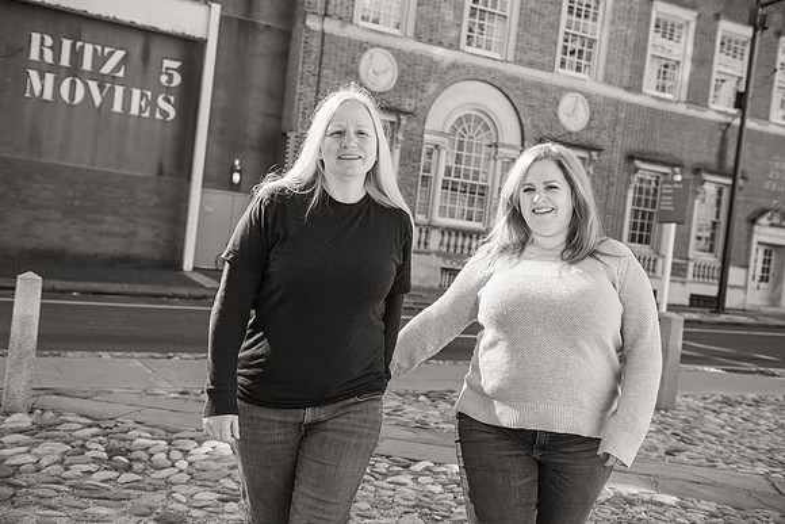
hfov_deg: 50.7
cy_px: 262
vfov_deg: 35.1
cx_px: 392
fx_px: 829
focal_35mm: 38
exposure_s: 1/1250
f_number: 4
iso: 400
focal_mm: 38
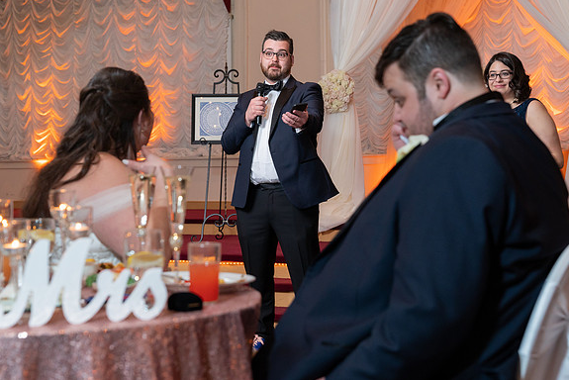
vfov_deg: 23.8
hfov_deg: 35.0
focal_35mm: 57
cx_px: 265
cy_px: 187
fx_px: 901
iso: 2000
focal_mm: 52
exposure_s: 1/100
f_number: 4
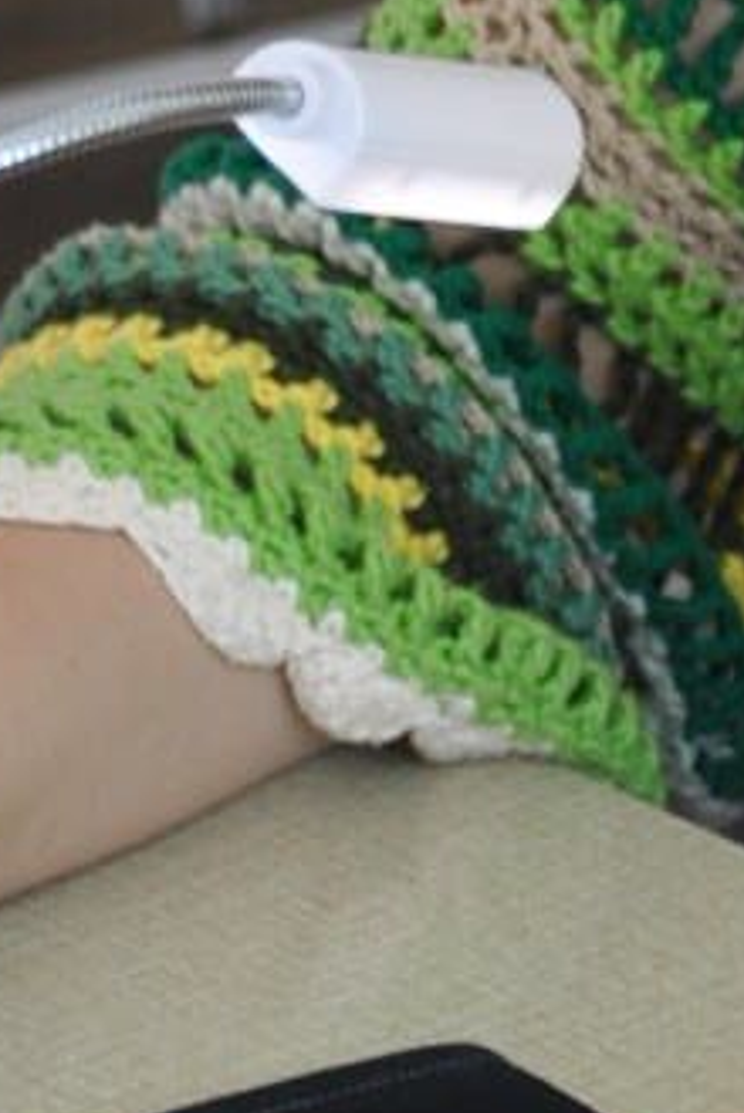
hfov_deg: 3.9
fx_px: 10919
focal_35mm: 353
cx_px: 1113
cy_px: 54
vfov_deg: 5.8
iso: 200
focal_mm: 40
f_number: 5.3
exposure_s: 1/50
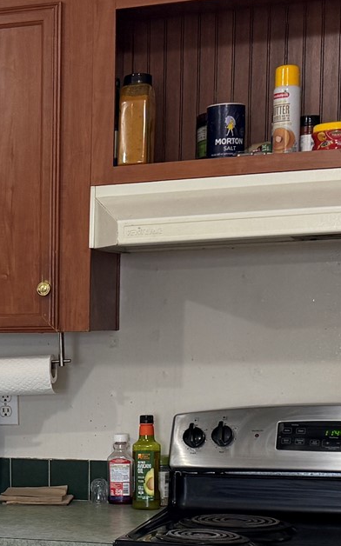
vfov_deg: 24.3
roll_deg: +0.8
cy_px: 479
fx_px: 1235
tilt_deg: -6.6
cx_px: -87
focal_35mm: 83
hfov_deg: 15.1
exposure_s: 1/120
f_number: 1.78
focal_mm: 6.76
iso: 250
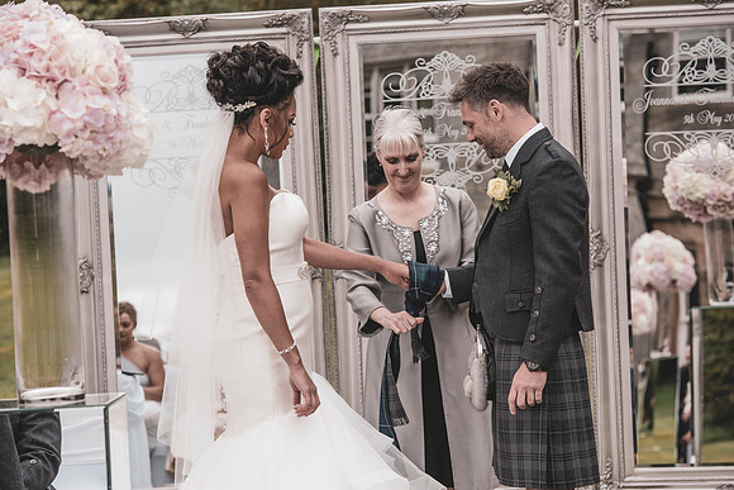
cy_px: 245
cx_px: 367
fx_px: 2488
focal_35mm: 122
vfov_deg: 11.2
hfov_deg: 16.8
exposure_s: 1/320
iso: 250
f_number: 5.6
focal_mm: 122
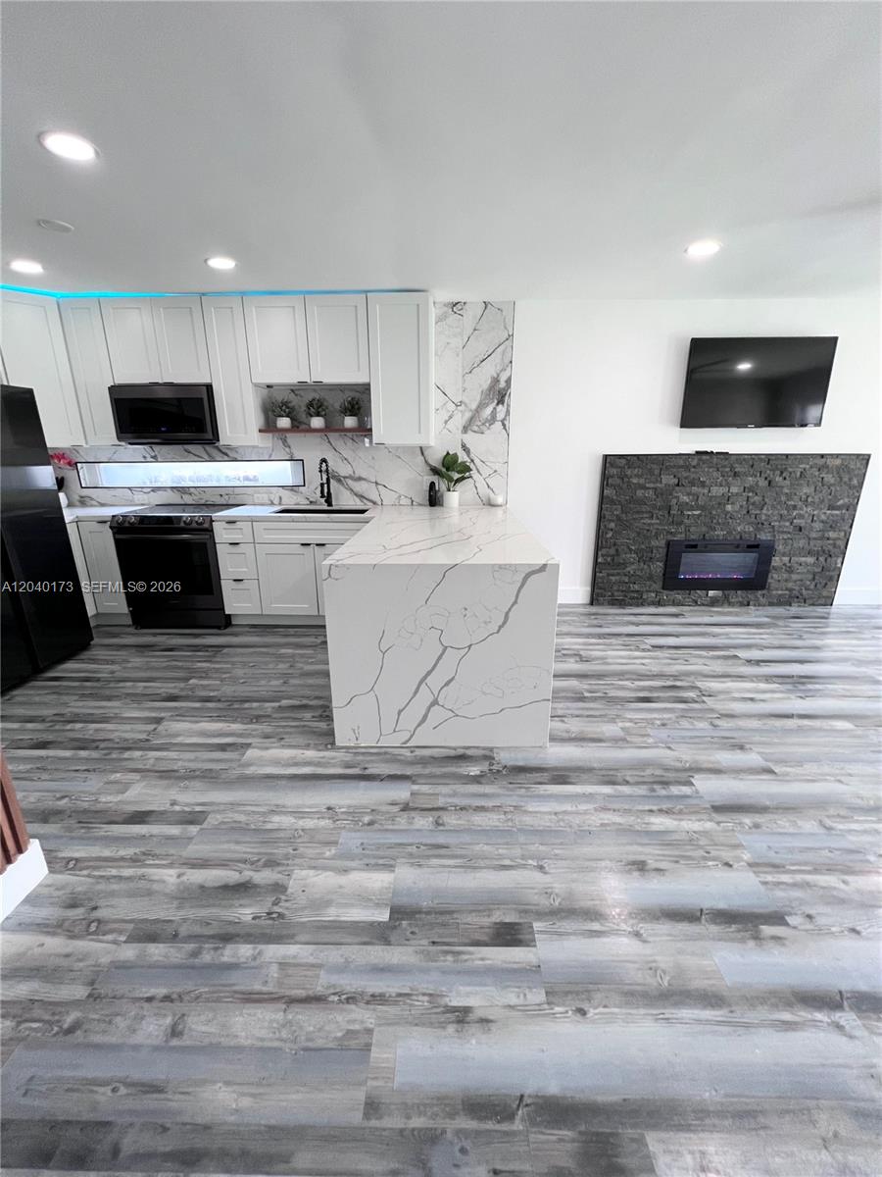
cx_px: 441
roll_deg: +0.5
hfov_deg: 89.9
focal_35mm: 13
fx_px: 442
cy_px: 588
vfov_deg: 106.2
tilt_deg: -16.2
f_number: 1.8
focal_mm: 1.57
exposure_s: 1/120
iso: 160
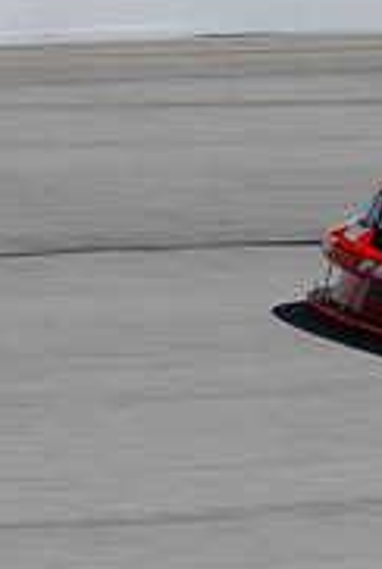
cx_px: 852
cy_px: 159
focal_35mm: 573
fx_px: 9085
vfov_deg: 3.6
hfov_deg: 2.4
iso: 320
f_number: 18
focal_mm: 120
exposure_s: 1/320
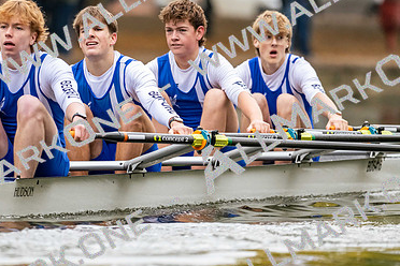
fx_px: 6922
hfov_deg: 3.3
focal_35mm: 623
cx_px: 110
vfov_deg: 2.2
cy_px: 94
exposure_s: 1/2000
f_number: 4.5
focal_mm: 400
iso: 2500
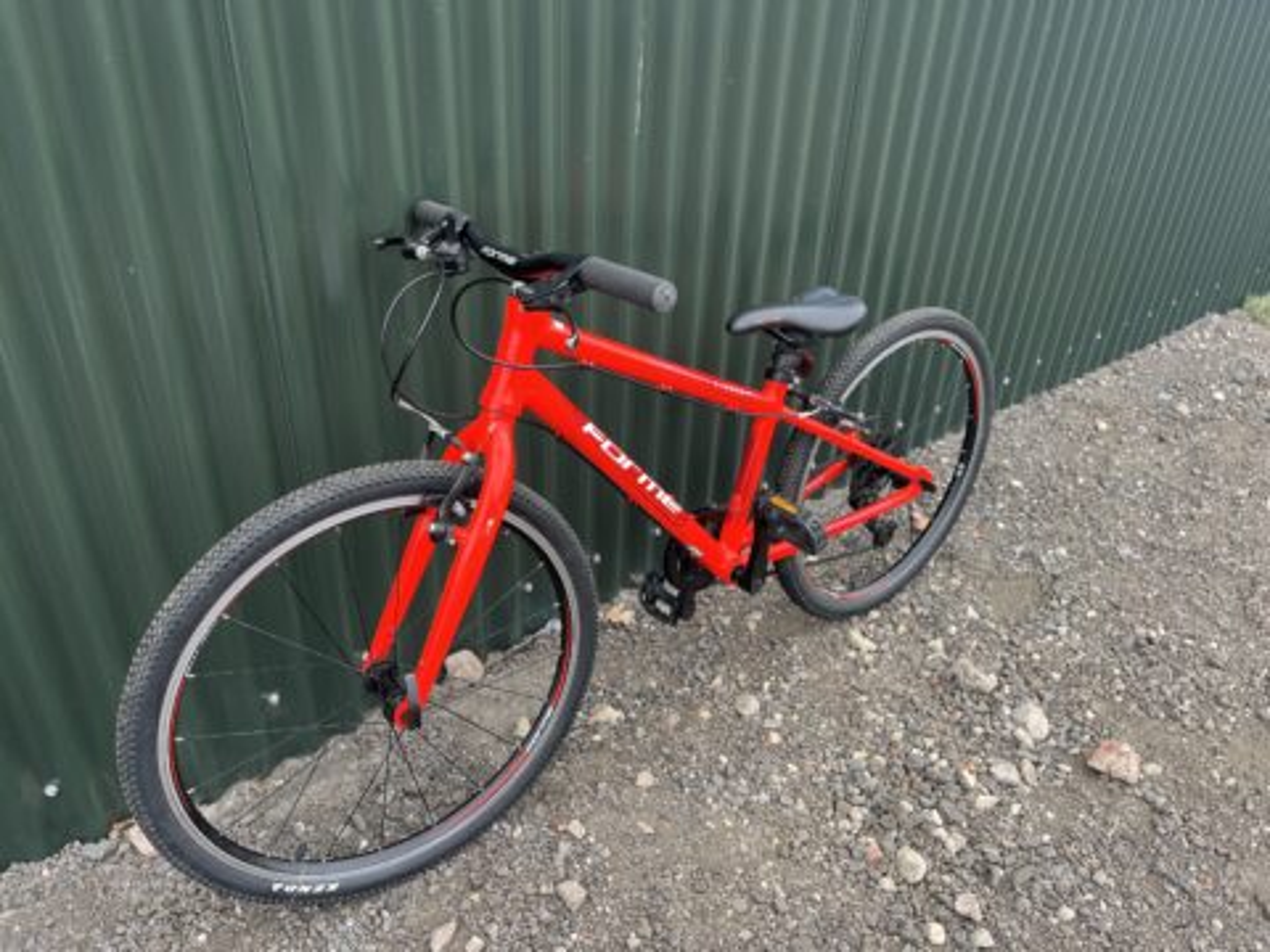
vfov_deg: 53.1
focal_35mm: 26
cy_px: 476
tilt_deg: -29.5
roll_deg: -1.4
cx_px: 635
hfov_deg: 67.3
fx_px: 954
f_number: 1.6
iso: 50
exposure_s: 1/314
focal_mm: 5.1
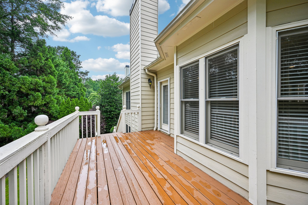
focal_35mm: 14
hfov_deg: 104.3
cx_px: 154
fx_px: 120
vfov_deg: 81.2
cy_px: 102
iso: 100
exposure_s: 1/100
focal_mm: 14
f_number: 8
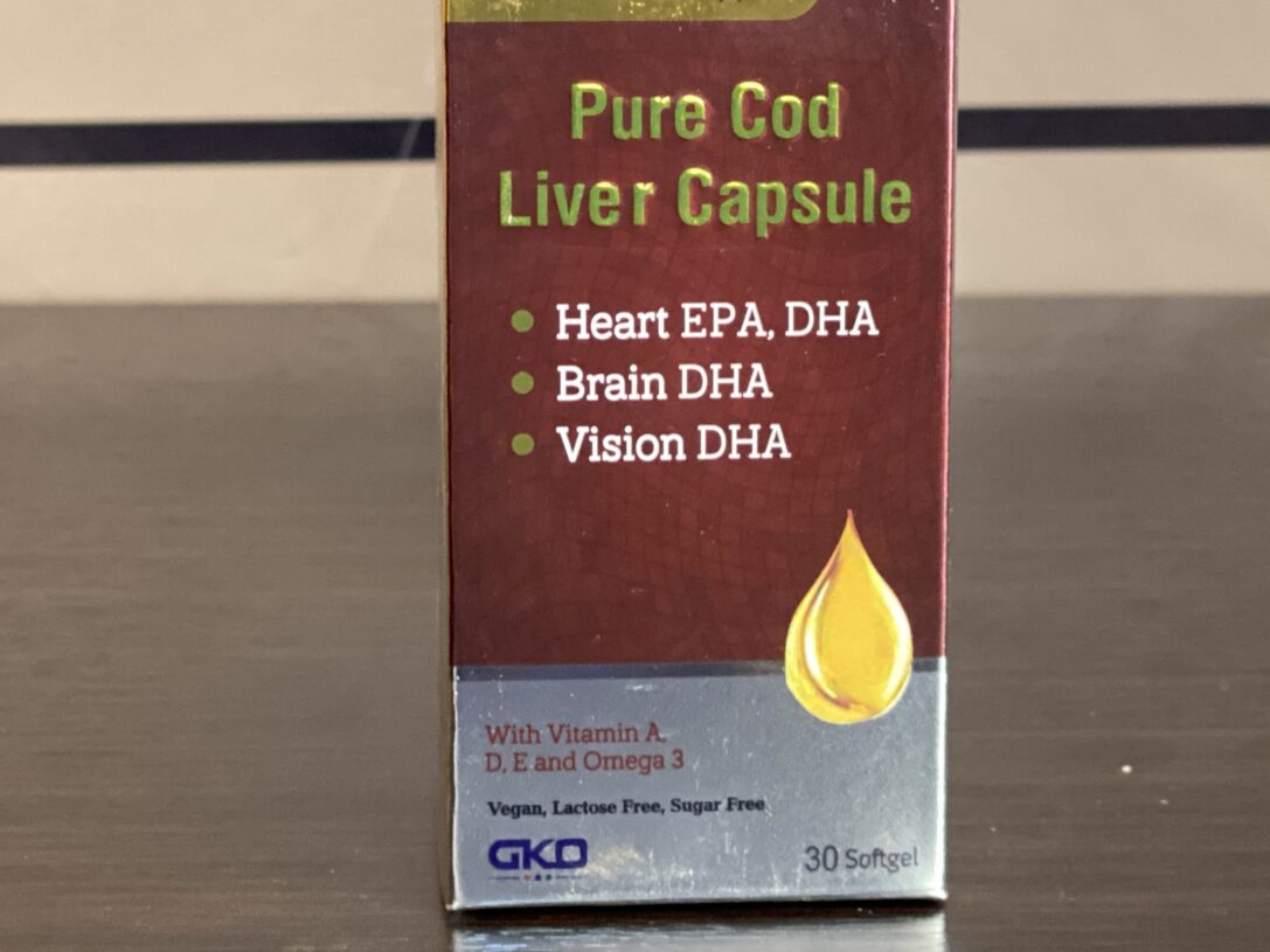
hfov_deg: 20.0
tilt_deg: -9.1
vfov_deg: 15.1
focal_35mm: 98
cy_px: 299
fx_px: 3595
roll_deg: +1.7
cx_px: 682
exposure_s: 1/24
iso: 400
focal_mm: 6
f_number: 2
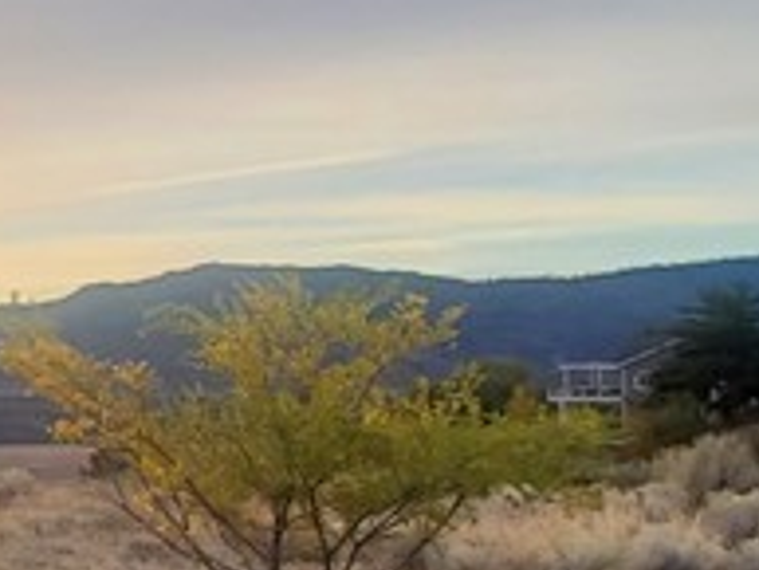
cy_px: 334
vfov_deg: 21.3
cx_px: -908
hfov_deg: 16.8
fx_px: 1514
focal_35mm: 69
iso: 50
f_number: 2.2
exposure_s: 1/315
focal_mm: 1.8
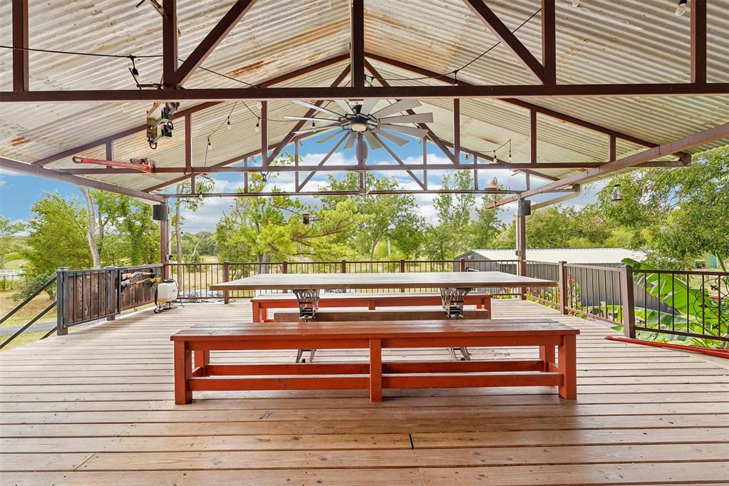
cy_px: 243
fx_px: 283
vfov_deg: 81.2
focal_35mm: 14
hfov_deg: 104.3
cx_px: 364
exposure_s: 1/50
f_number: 8
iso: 100
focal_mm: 14
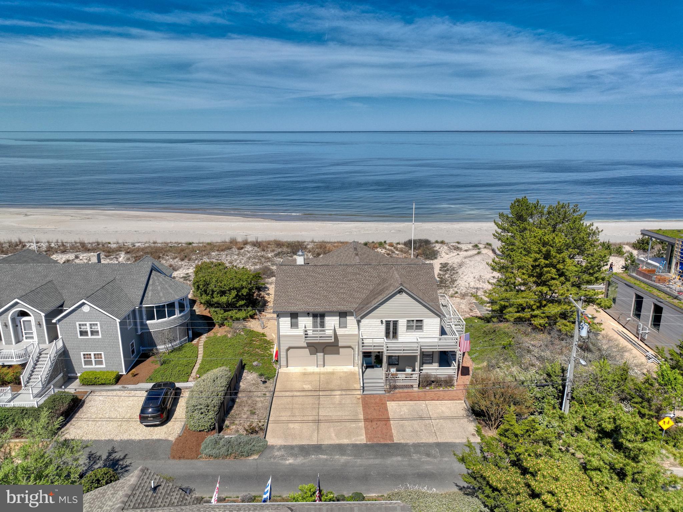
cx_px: 342
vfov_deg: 56.8
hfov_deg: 71.6
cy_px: 256
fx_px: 473
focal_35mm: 24
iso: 100
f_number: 2.8
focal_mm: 12.29
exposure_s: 1/120
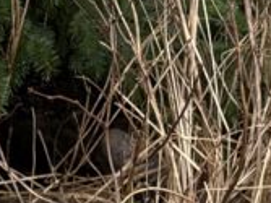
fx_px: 1150
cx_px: 131
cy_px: 606
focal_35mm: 147
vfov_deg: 8.5
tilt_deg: -17.2
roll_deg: +2.2
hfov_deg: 13.4
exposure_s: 1/121
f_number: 1.78
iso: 50
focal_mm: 6.76
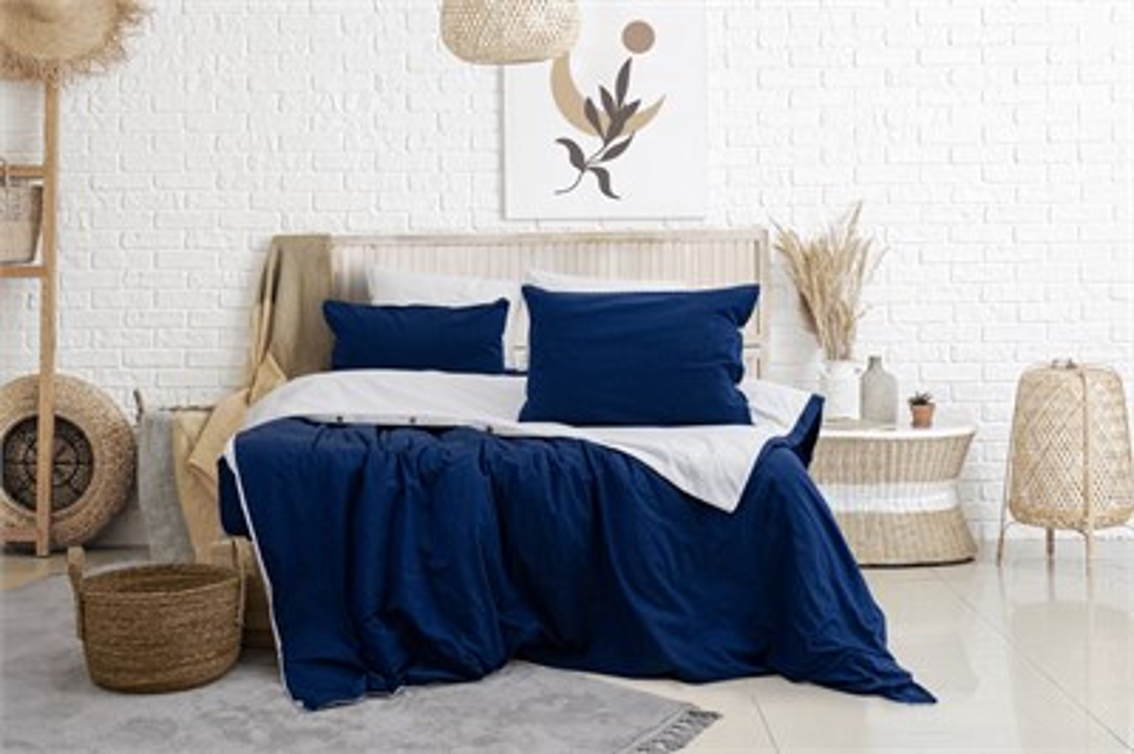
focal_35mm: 35
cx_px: 567
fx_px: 1102
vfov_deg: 37.8
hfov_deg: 54.5
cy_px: 377
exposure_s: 1/20
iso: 1250
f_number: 14
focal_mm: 23.4
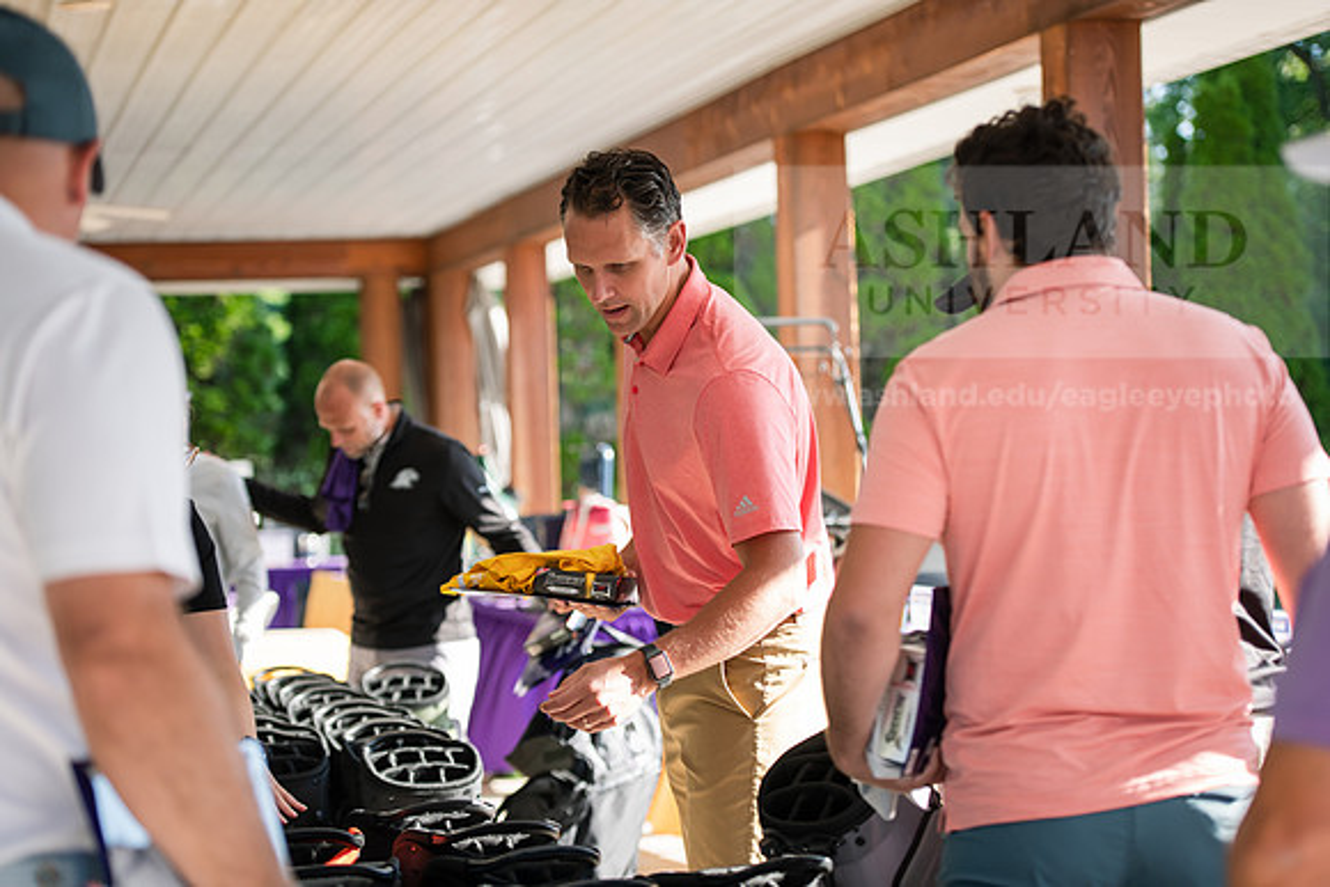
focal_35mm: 85
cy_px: 444
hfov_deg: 23.9
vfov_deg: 16.1
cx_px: 665
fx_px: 3141
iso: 200
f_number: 3.2
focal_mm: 85
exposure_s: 1/320
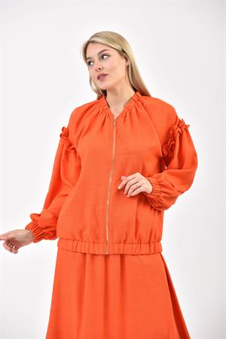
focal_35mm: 150
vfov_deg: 13.7
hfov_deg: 9.1
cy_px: 170
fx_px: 1412
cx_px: 113
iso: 100
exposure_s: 1/160
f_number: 6.3
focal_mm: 150
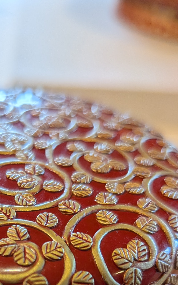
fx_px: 427
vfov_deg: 32.7
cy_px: 307
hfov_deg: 22.3
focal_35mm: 55
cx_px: -13
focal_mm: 4.53
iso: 27
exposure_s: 1/193
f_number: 1.7
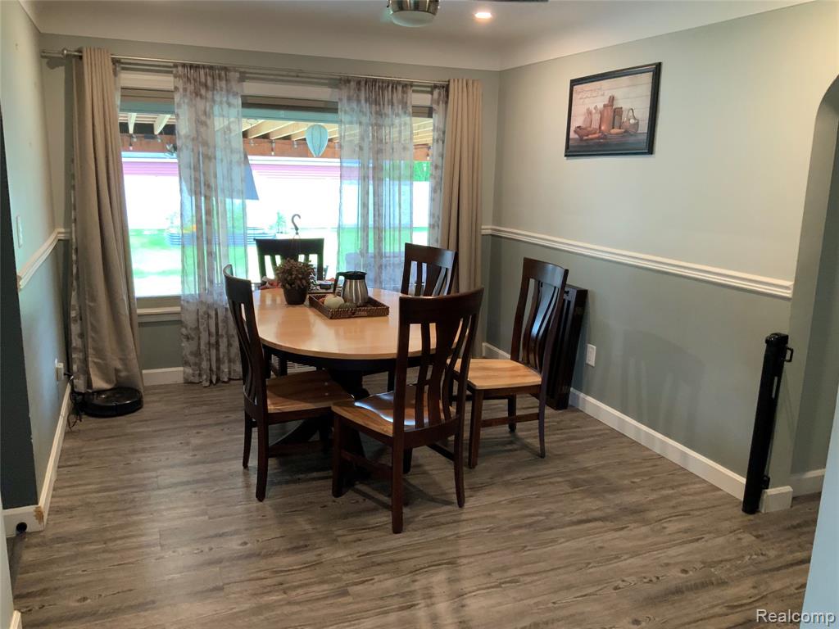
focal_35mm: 29
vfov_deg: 48.2
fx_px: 703
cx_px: 420
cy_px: 314
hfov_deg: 61.7
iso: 160
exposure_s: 1/60
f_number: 1.8
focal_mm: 3
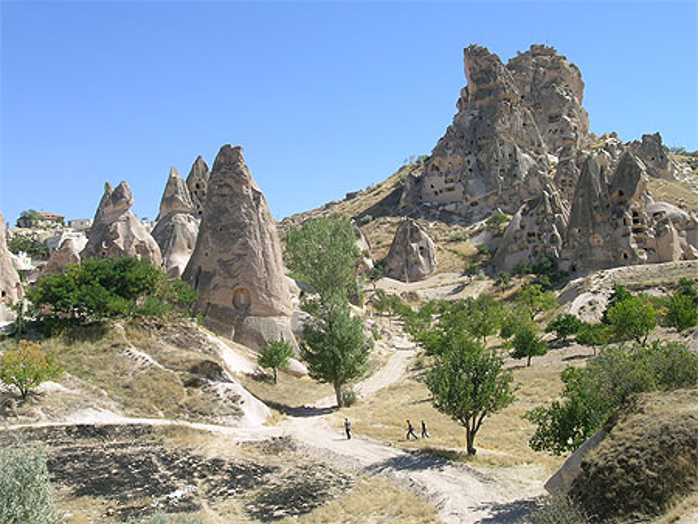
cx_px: 349
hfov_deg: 47.8
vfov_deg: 36.9
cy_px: 262
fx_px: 787
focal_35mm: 39
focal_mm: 8
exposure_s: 1/216
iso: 50
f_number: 6.2
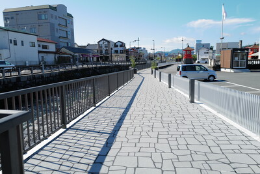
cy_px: 87
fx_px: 202
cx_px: 130
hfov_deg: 65.5
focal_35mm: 28
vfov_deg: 46.4
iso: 100
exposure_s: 1/400
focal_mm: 28
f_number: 5
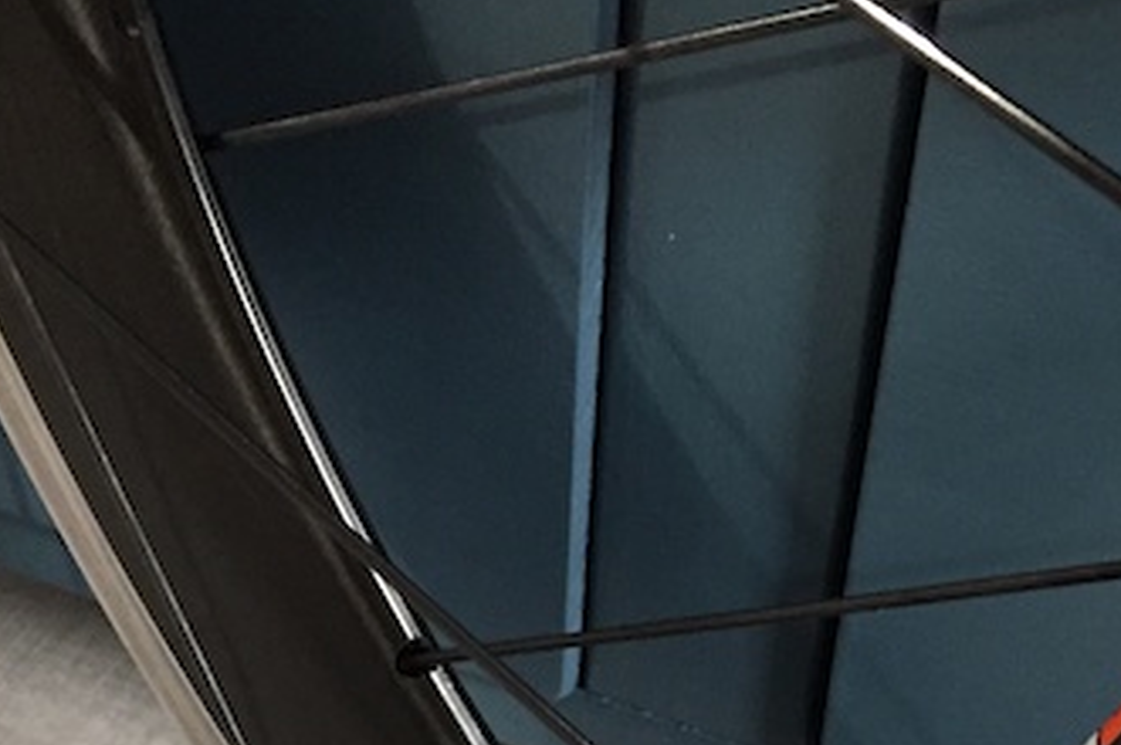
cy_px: 921
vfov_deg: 17.6
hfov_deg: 27.5
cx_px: 765
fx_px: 2271
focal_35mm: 73
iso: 250
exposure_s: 1/20
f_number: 2.2
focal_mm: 4.15
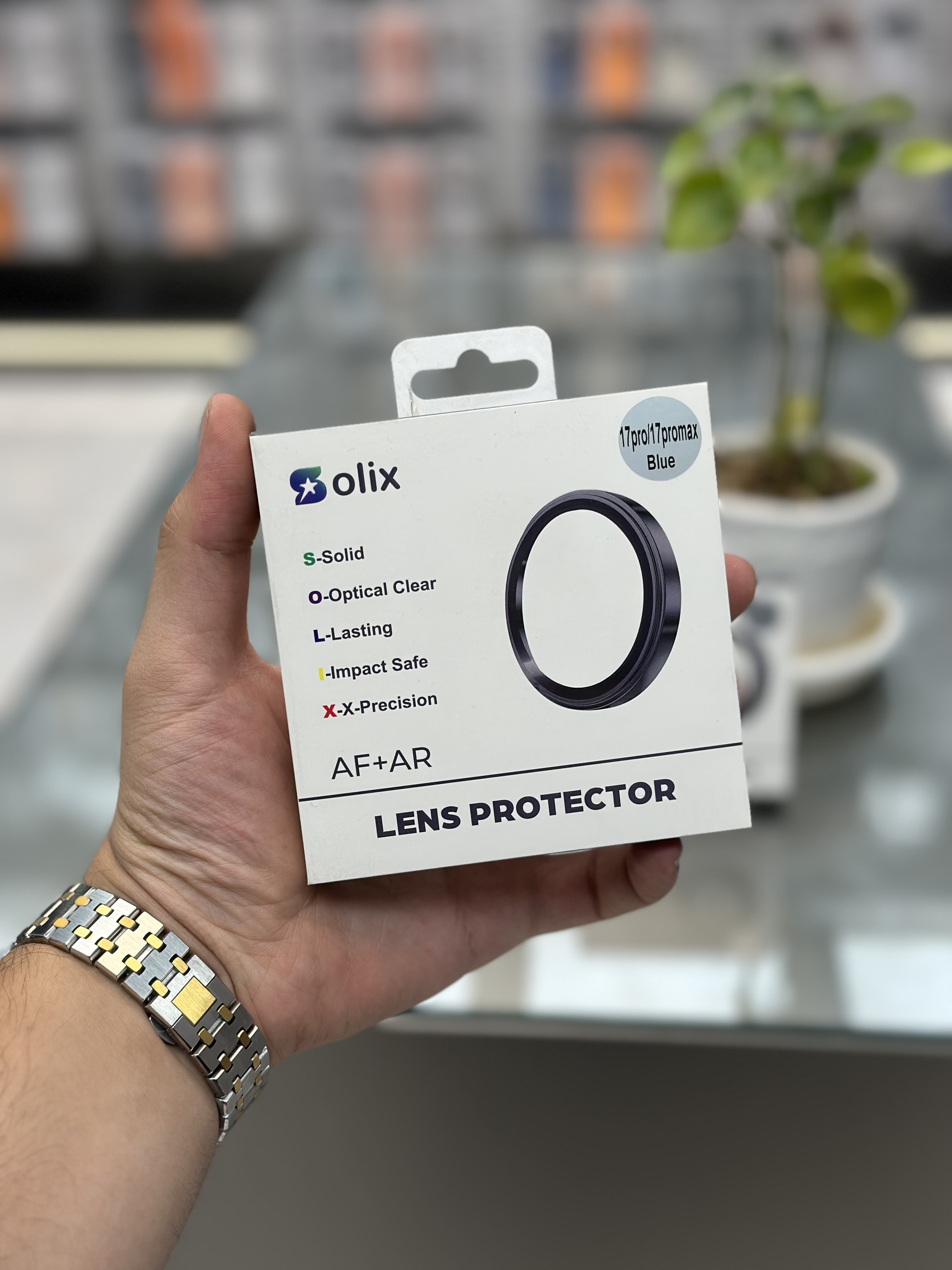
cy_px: 635
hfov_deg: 30.3
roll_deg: +1.9
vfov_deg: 39.7
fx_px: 1760
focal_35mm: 48
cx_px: 476
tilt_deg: -28.0
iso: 80
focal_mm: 6.86
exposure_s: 1/1085
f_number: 1.78
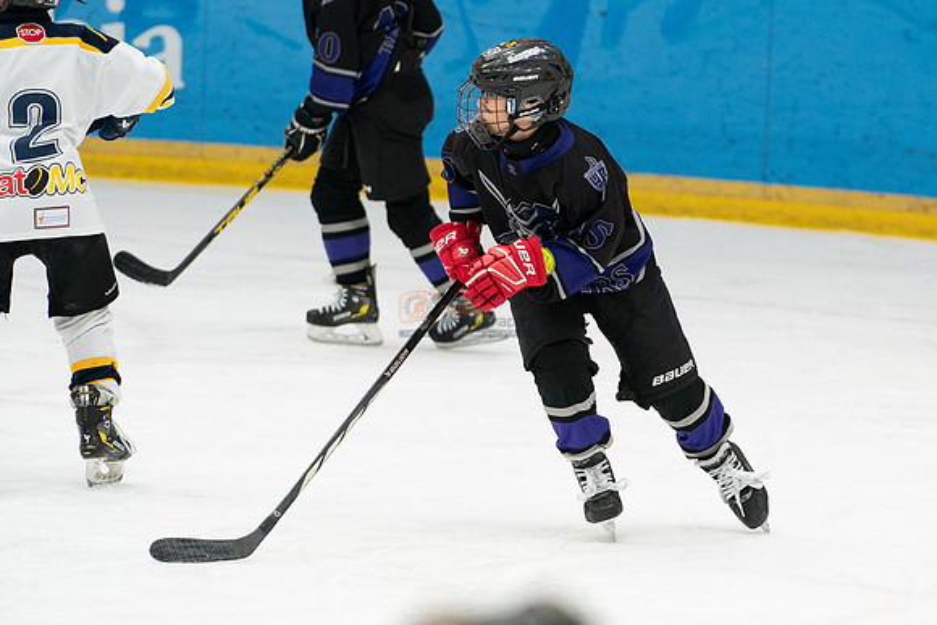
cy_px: 303
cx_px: 598
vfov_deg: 4.3
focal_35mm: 318
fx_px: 8273
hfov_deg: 6.5
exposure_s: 1/1000
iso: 2000
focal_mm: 150
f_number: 3.2
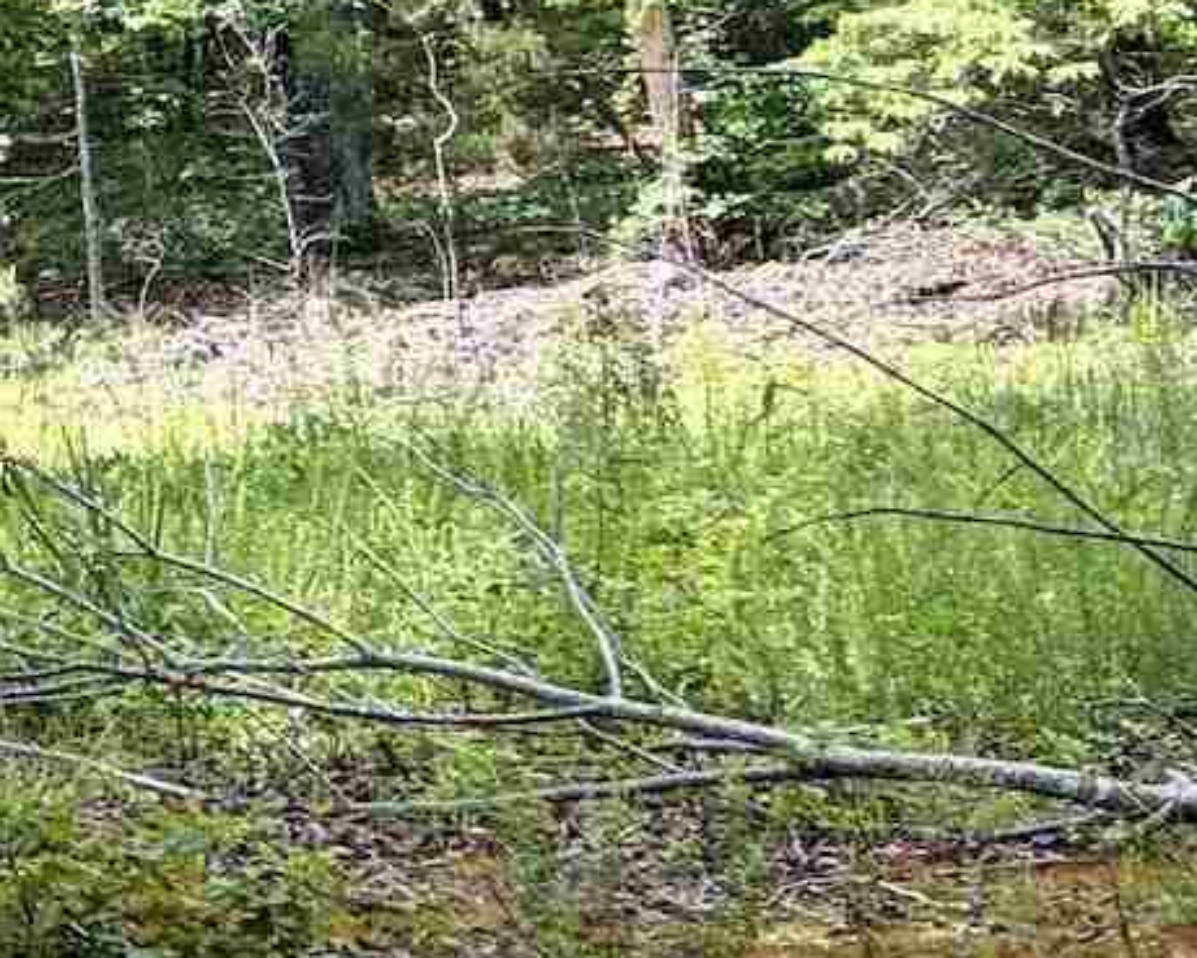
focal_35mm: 141
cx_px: -1997
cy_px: -530
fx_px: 4996
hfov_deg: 10.8
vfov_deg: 10.5
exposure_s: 1/581
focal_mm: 5.96
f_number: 1.6
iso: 64
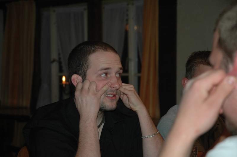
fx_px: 691
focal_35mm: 105
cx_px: 118
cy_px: 78
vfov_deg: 13.0
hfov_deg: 19.5
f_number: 4.5
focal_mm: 70
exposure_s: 1/60
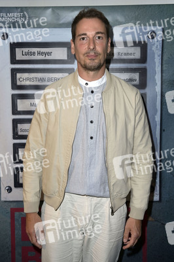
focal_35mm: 38
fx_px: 276
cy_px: 131
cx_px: 87
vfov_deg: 50.7
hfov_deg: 35.0
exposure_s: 1/100
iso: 640
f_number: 5.6
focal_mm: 38
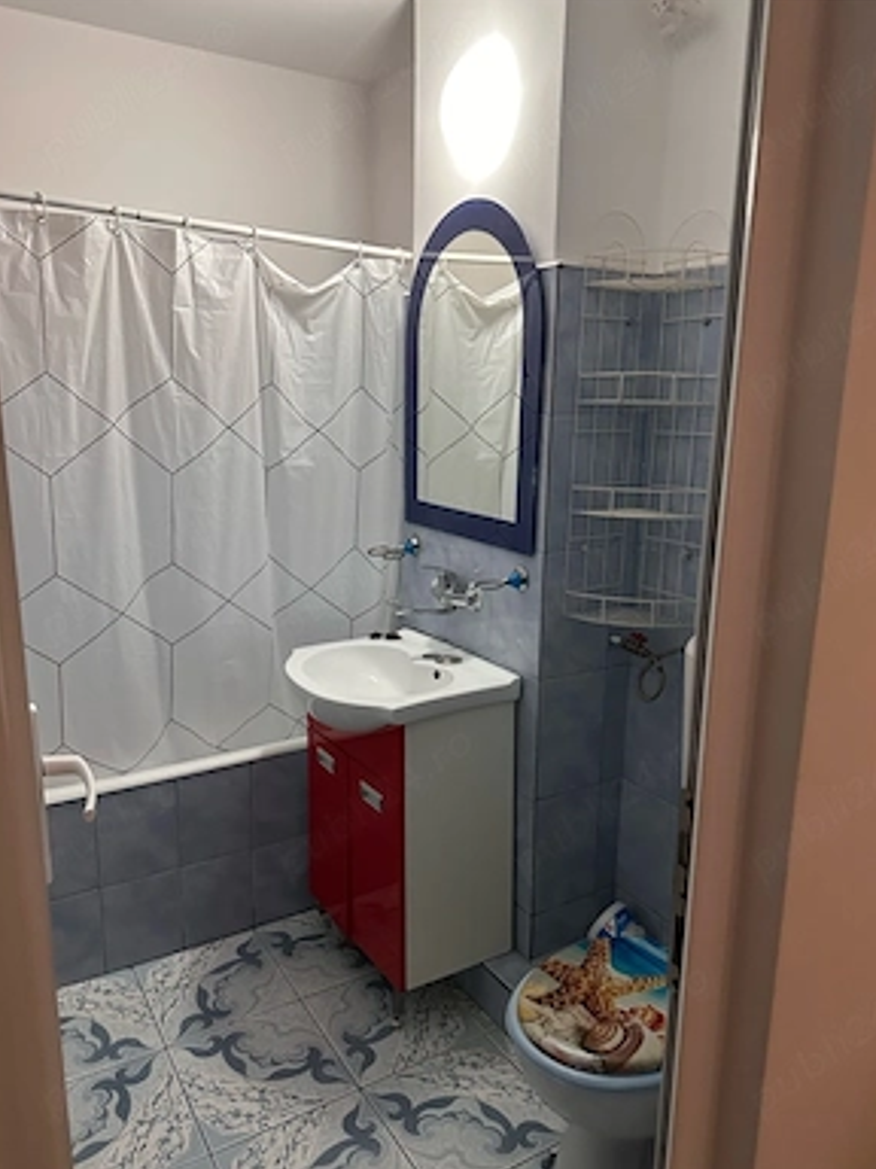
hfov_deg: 54.9
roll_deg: -0.9
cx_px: 435
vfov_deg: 69.4
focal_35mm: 25
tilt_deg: -12.5
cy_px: 603
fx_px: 844
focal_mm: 6.86
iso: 640
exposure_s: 1/50
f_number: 1.78
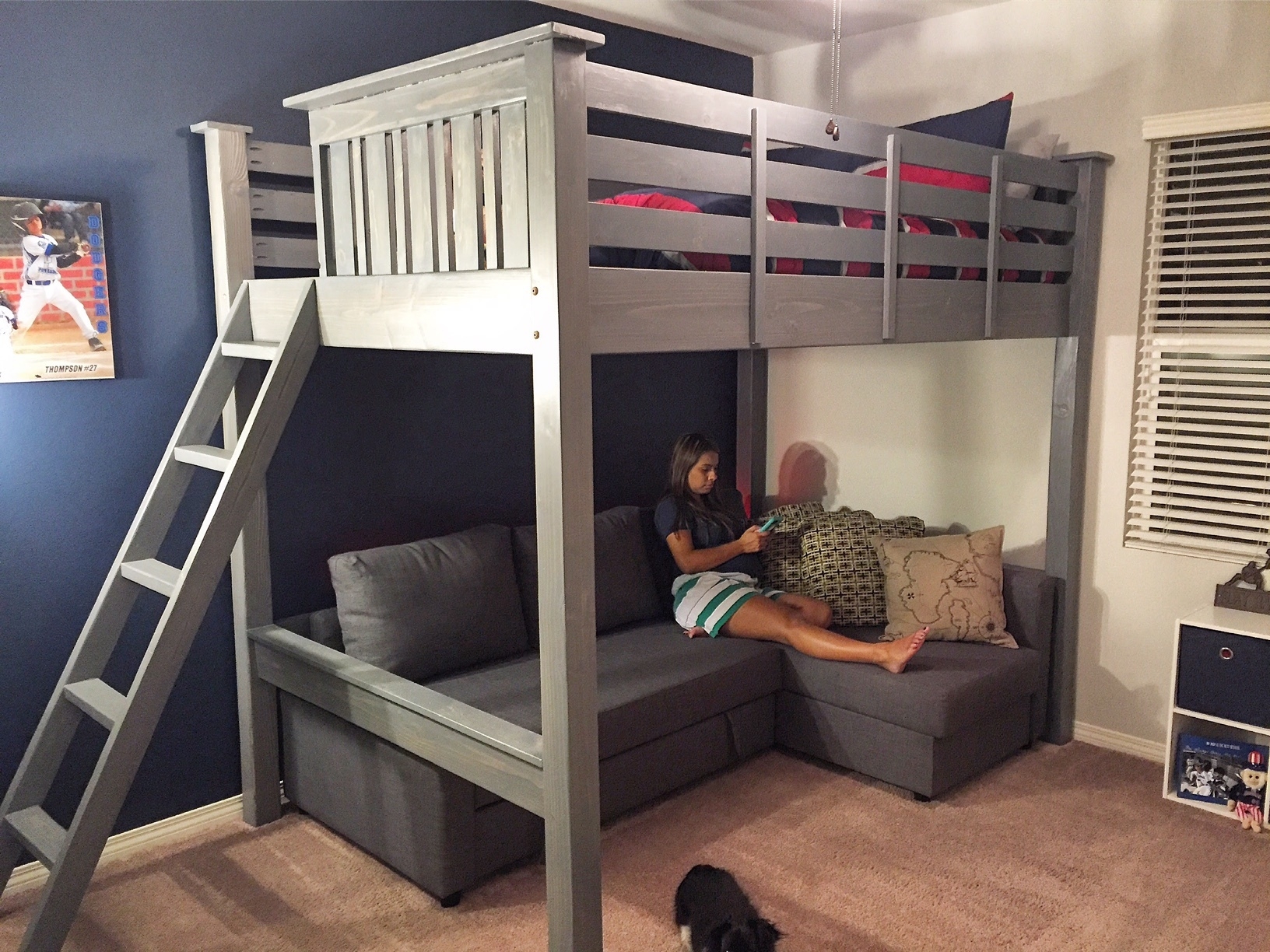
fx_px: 1064
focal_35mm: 29
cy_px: 476
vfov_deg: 48.2
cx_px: 635
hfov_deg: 61.7
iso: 250
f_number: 2.2
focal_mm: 4.15
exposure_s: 1/15
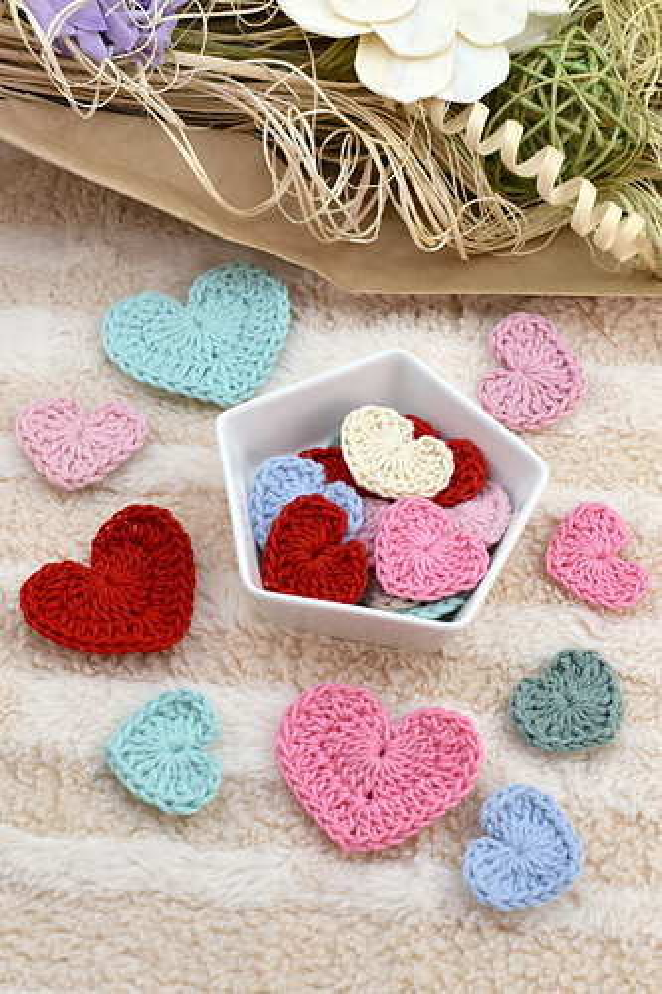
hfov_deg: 27.0
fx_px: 1380
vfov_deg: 39.6
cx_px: 331
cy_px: 497
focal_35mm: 50
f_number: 6.3
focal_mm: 50
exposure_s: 1/160
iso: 400
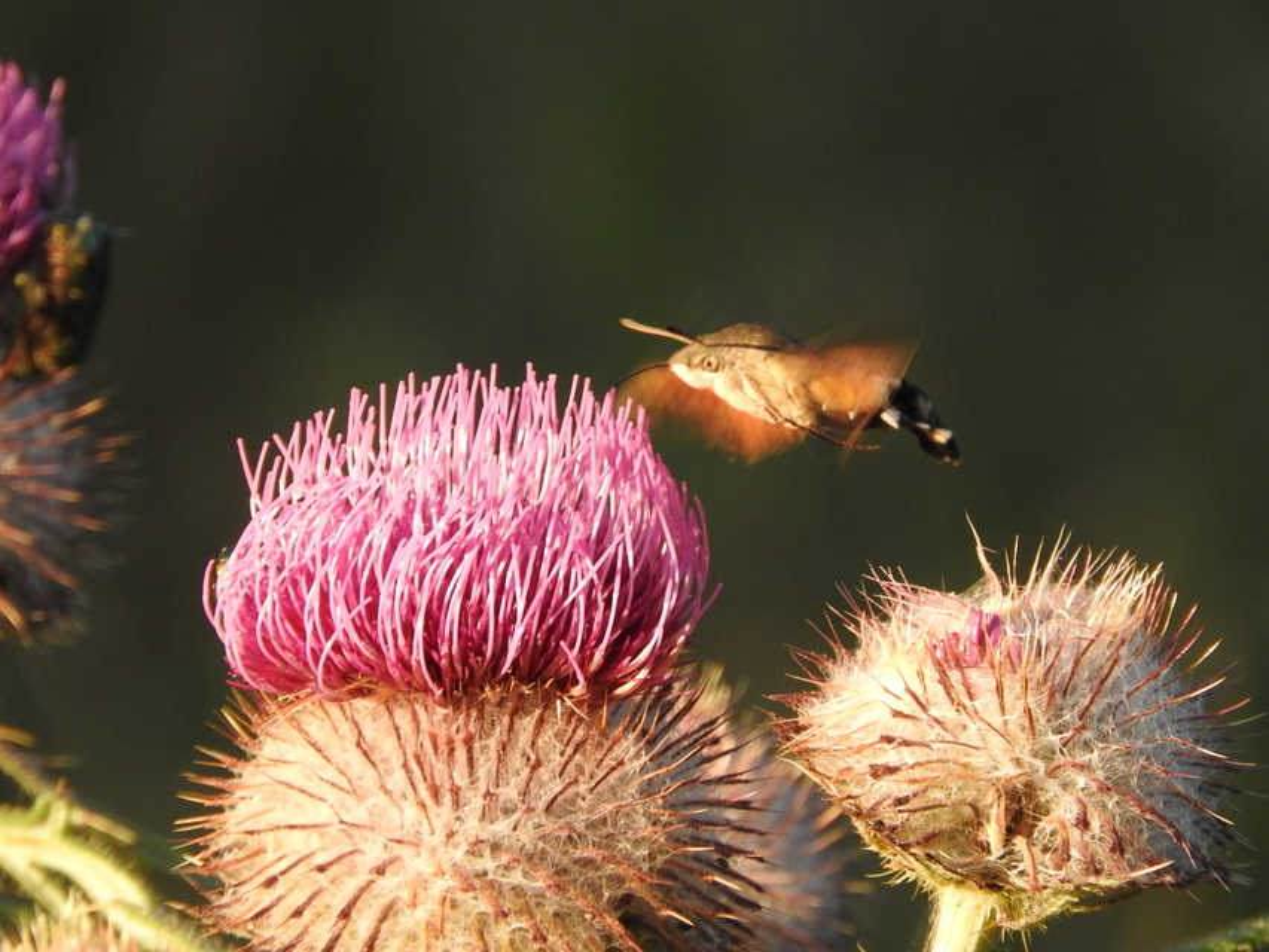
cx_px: 634
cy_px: 476
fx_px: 25665
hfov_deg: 2.8
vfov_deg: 2.1
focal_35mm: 700
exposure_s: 1/250
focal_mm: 125.4
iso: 360
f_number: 5.6
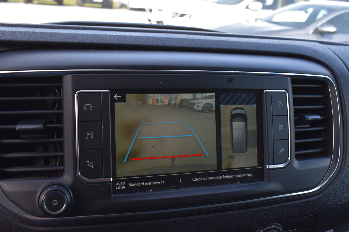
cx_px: 174
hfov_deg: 53.1
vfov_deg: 36.9
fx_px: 349
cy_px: 116
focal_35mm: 36
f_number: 9.5
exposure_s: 1/125
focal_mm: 24
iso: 400
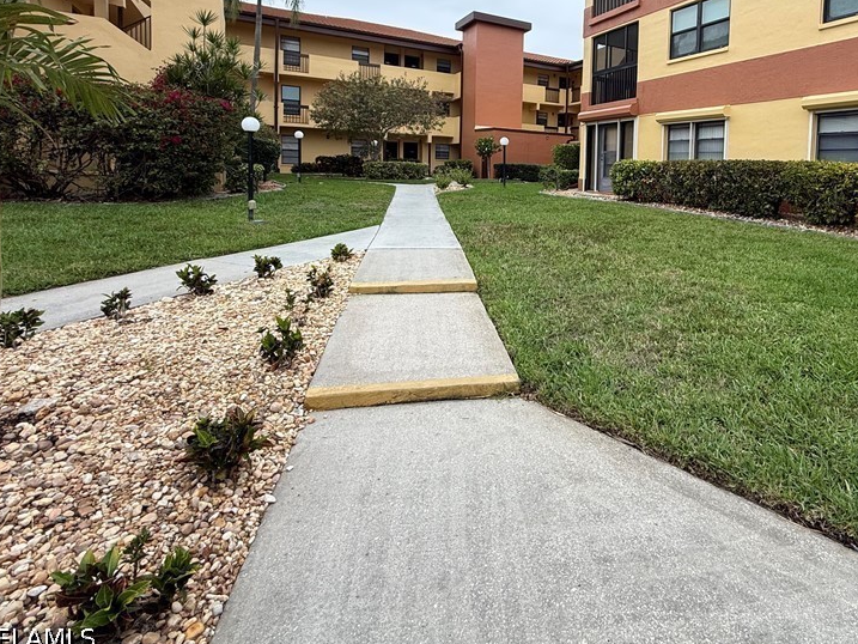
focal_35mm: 20
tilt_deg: -3.1
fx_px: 496
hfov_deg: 79.5
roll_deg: -1.7
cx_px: 559
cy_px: 199
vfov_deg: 63.8
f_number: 2.2
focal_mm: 2.22
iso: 64
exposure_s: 1/349
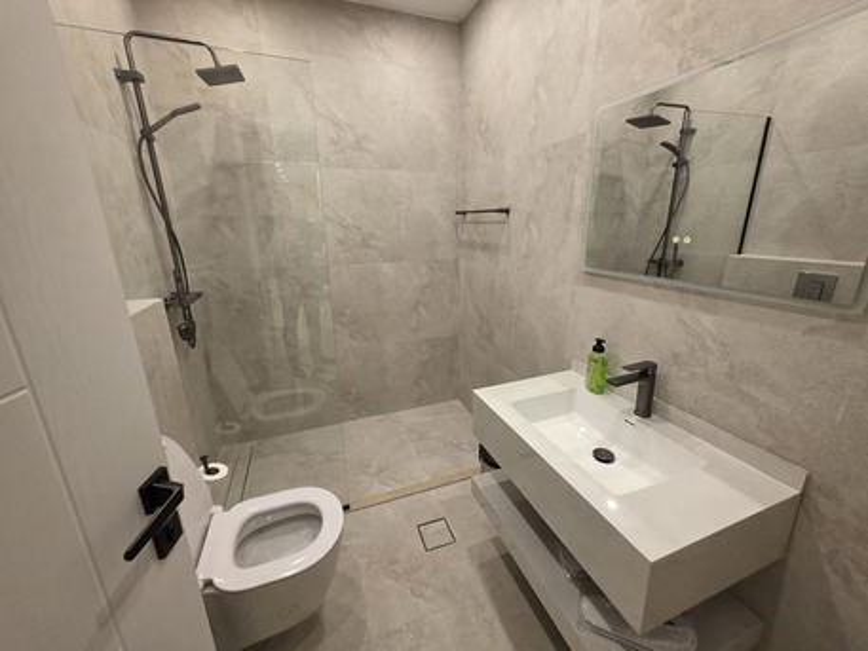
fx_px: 326
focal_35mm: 13
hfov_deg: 106.2
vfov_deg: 89.9
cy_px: 326
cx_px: 434
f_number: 1.9
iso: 250
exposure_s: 1/100
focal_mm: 2.2
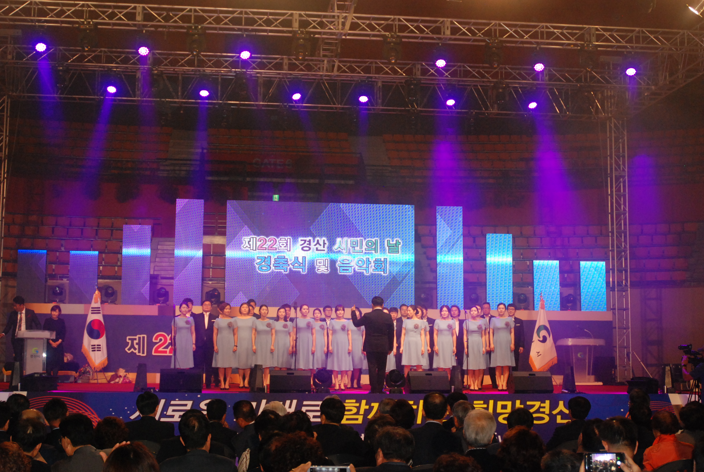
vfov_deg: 25.9
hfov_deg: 37.8
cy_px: 236
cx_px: 352
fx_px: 1029
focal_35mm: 52
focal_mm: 35
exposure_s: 1/60
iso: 1250
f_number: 5.6
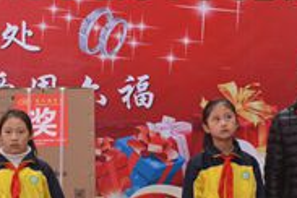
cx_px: 91
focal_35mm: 142
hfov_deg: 14.4
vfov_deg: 9.7
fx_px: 1171
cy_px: 137
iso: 140
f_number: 5
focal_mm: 52
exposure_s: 1/20
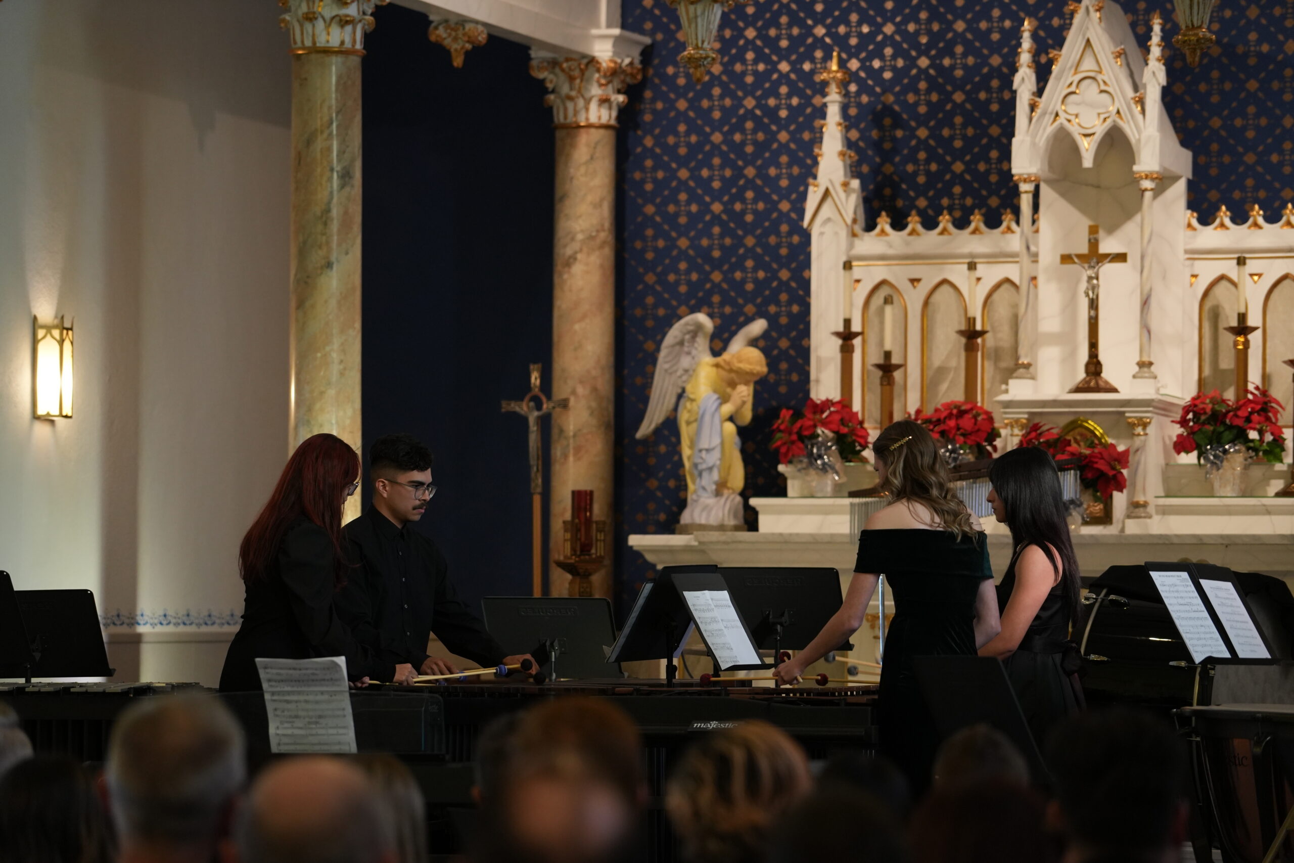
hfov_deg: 12.5
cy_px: 432
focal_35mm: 164
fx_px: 5895
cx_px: 647
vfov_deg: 8.4
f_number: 4
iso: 2000
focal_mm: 164
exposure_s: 1/100
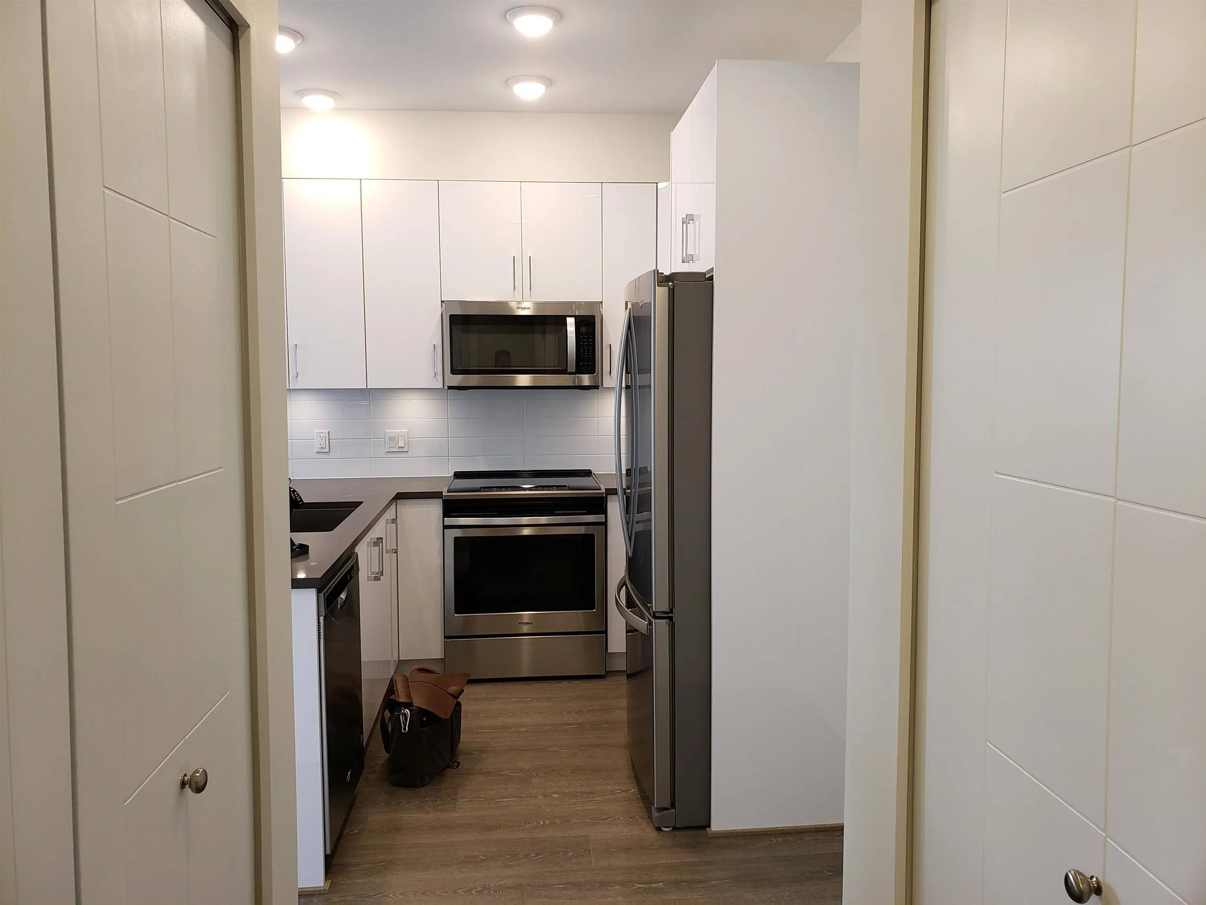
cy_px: 452
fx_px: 906
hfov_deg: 67.3
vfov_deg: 53.1
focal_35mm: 26
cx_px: 603
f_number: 2.4
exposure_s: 1/60
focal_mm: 4.3
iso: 160
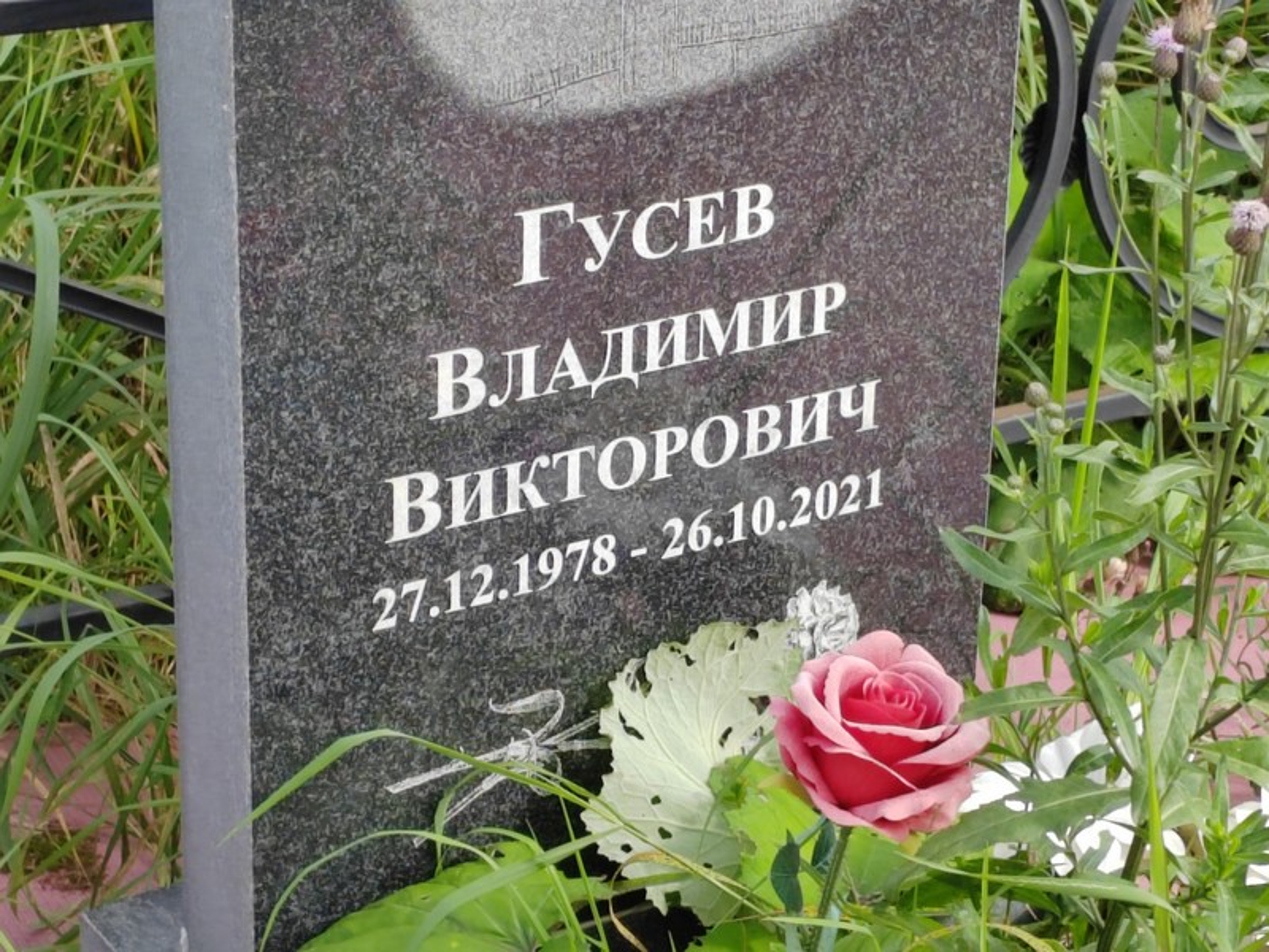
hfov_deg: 18.4
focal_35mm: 107
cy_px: 476
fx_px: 3923
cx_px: 634
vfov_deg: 13.8
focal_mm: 5.52
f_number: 1.9
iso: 100
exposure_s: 1/420
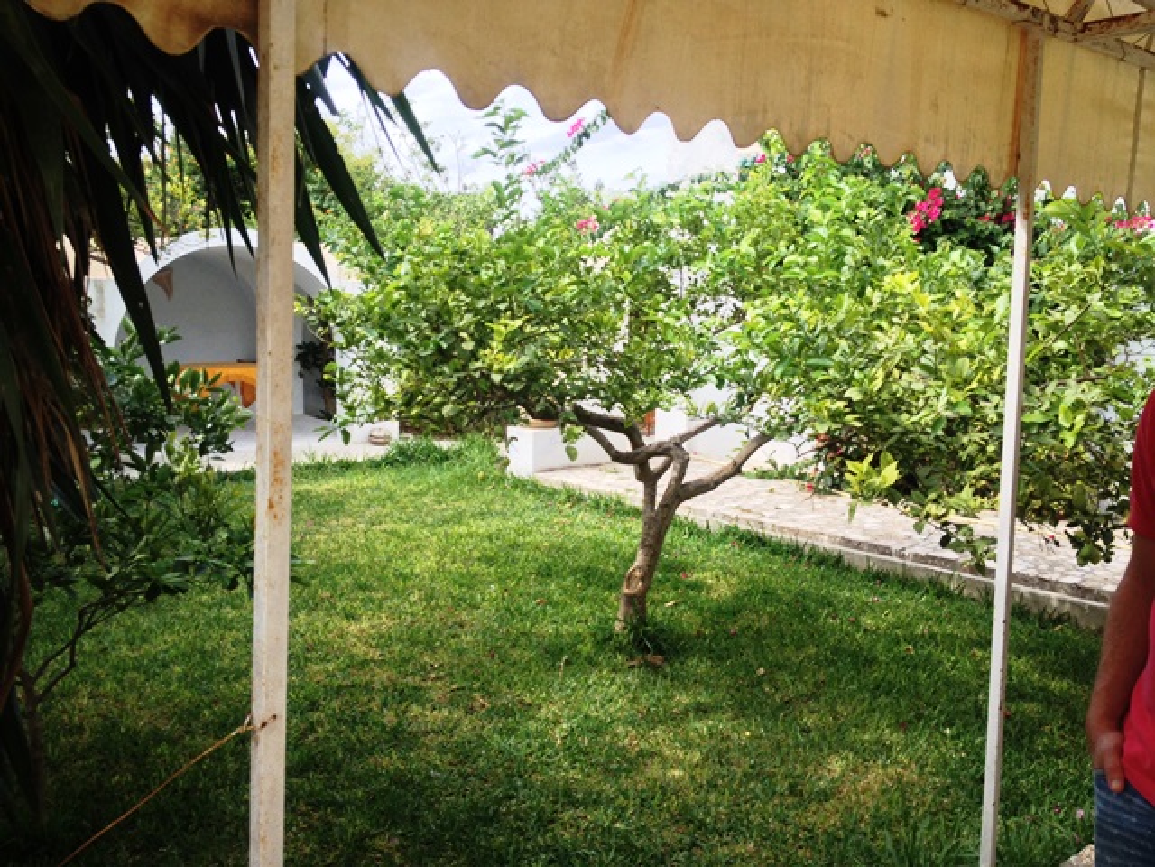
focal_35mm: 35
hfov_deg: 52.6
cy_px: 434
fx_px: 1168
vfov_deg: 40.7
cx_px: 578
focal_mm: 4.28
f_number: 2.4
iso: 50
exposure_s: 1/484
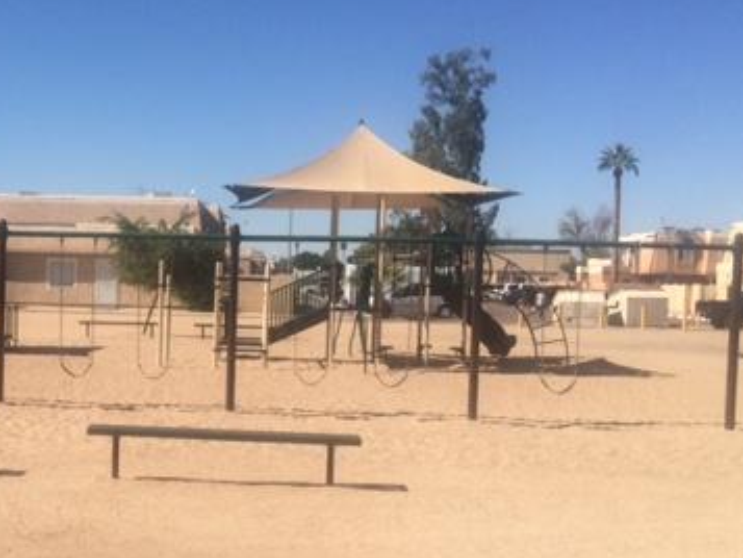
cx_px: 142
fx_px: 1117
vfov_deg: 28.0
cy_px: 333
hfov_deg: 35.5
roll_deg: -2.0
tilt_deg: -4.1
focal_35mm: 52
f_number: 2.2
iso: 32
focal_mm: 4.15
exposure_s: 1/3425
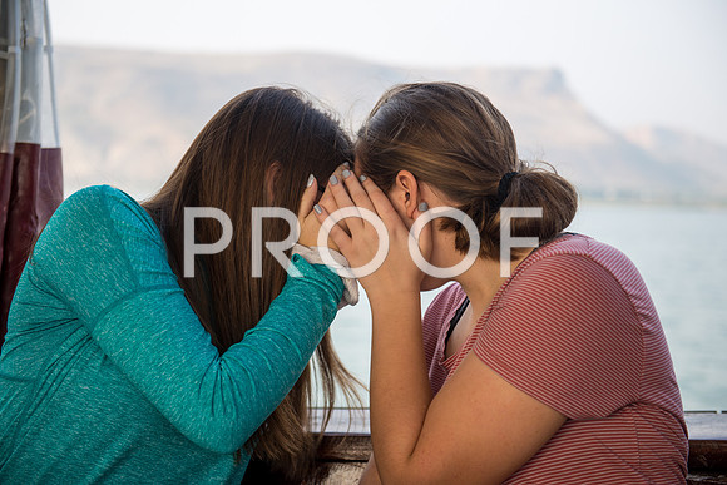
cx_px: 364
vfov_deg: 21.9
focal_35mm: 62
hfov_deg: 32.4
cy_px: 242
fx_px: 1252
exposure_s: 1/200
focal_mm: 62
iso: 100
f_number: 2.8
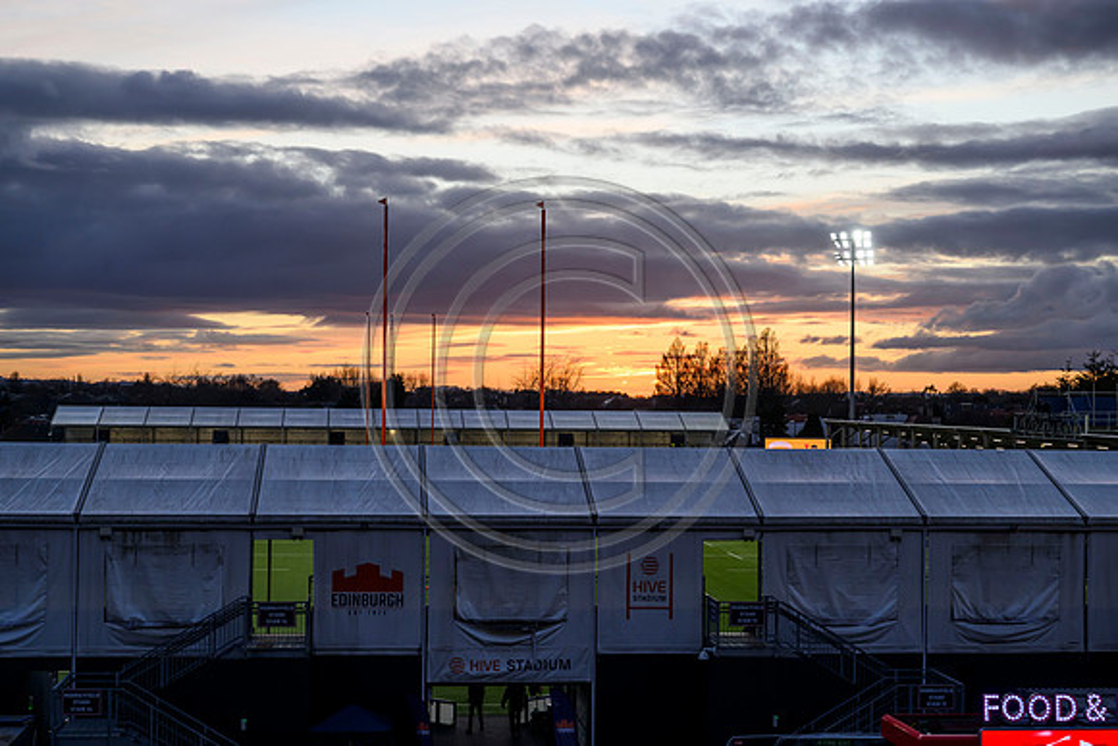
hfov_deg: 33.4
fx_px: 1864
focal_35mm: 60
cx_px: 559
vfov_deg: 22.6
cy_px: 373
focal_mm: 60
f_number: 5.6
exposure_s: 1/320
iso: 500
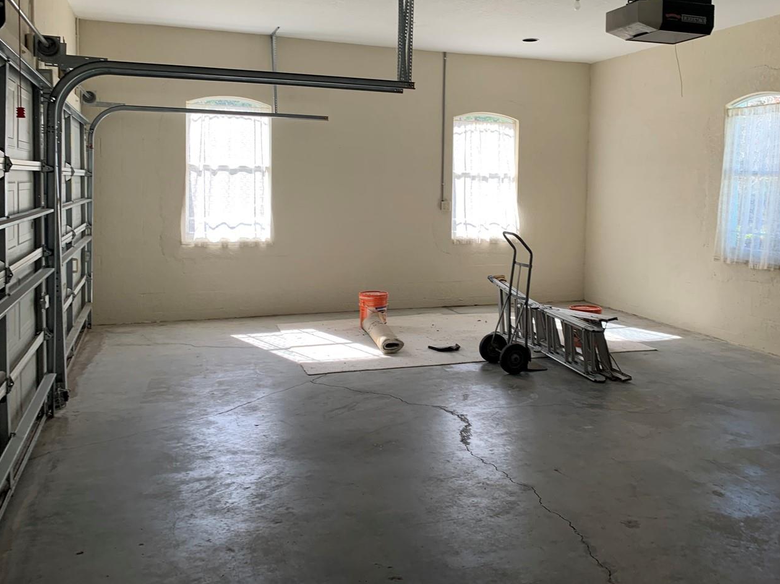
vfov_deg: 42.6
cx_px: 463
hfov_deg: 55.0
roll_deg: -2.8
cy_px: 218
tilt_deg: -3.6
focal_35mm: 33
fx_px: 743
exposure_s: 1/121
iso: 25
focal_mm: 4.25
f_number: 1.8
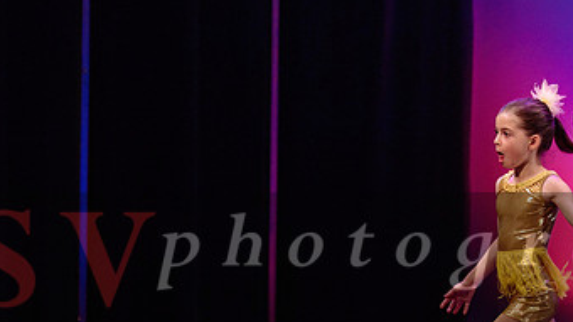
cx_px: 590
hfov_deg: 6.5
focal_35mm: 332
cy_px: 119
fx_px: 5043
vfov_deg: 3.7
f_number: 2.8
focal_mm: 145
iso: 1600
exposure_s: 1/320
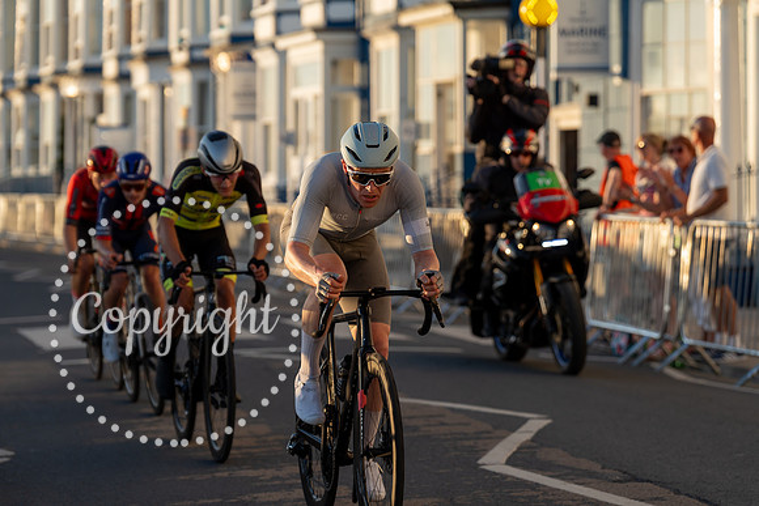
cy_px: 253
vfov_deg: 11.0
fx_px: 2636
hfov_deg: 16.4
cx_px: 380
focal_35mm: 125
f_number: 3.5
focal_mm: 125
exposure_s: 1/1000
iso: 200
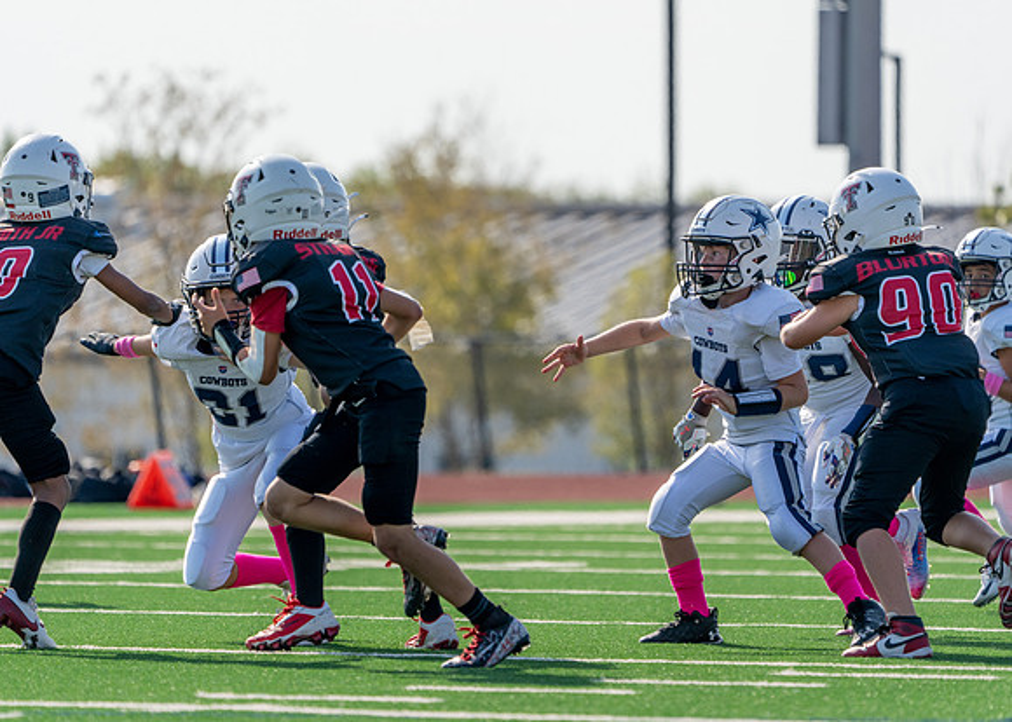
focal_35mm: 365
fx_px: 10478
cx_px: 506
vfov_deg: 3.9
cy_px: 361
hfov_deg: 5.5
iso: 250
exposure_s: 1/1250
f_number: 5.6
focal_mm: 348
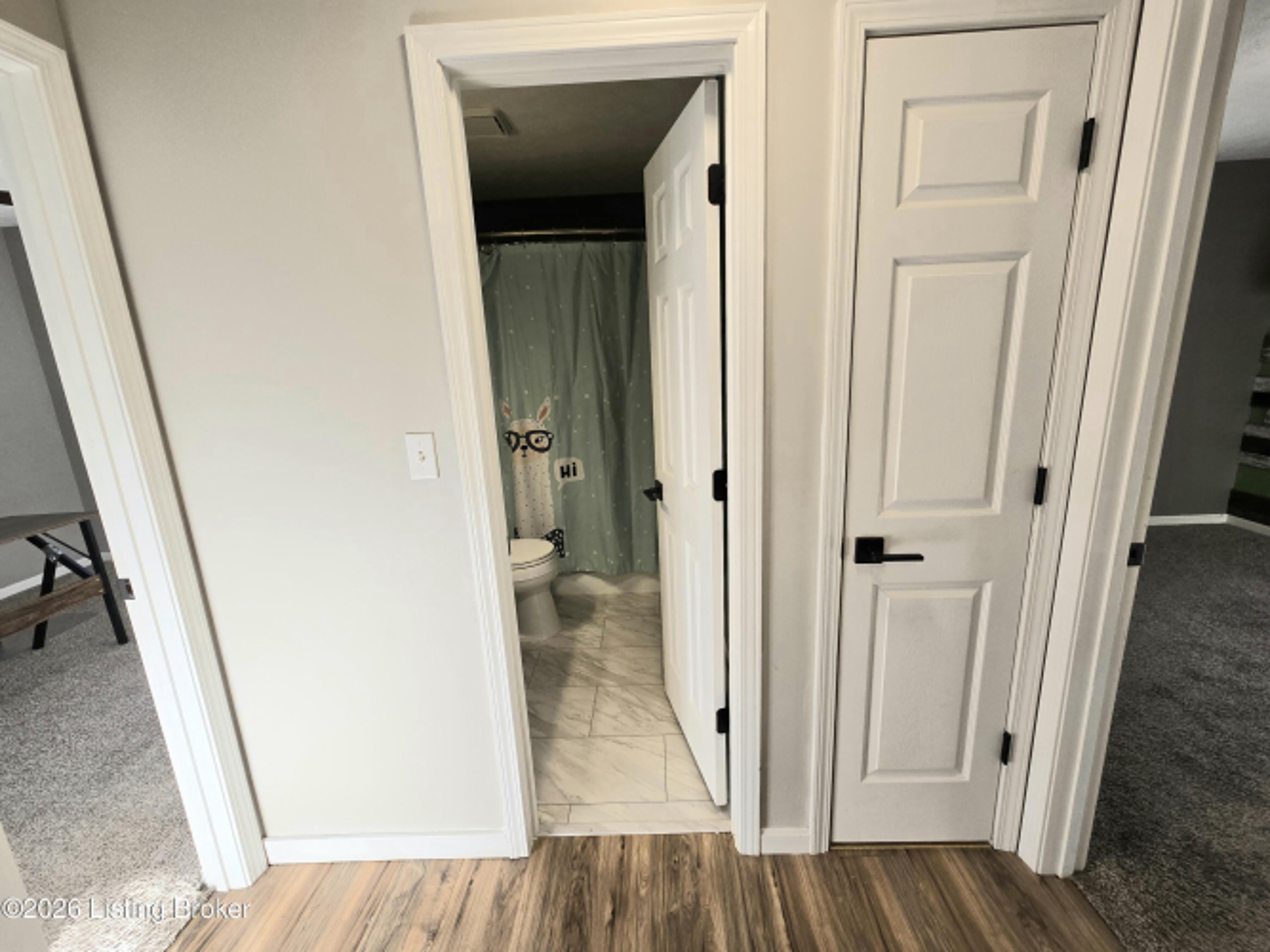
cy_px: 476
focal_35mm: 13
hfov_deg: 106.2
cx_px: 635
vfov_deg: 89.9
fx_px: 477
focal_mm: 2.2
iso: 64
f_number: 2.2
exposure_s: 1/120
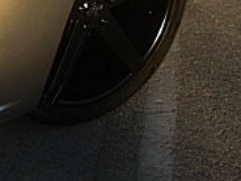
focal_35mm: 125
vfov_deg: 11.4
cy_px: -93
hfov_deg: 15.1
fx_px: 870
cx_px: -60
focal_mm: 6.3
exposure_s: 1/200
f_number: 2.8
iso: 50
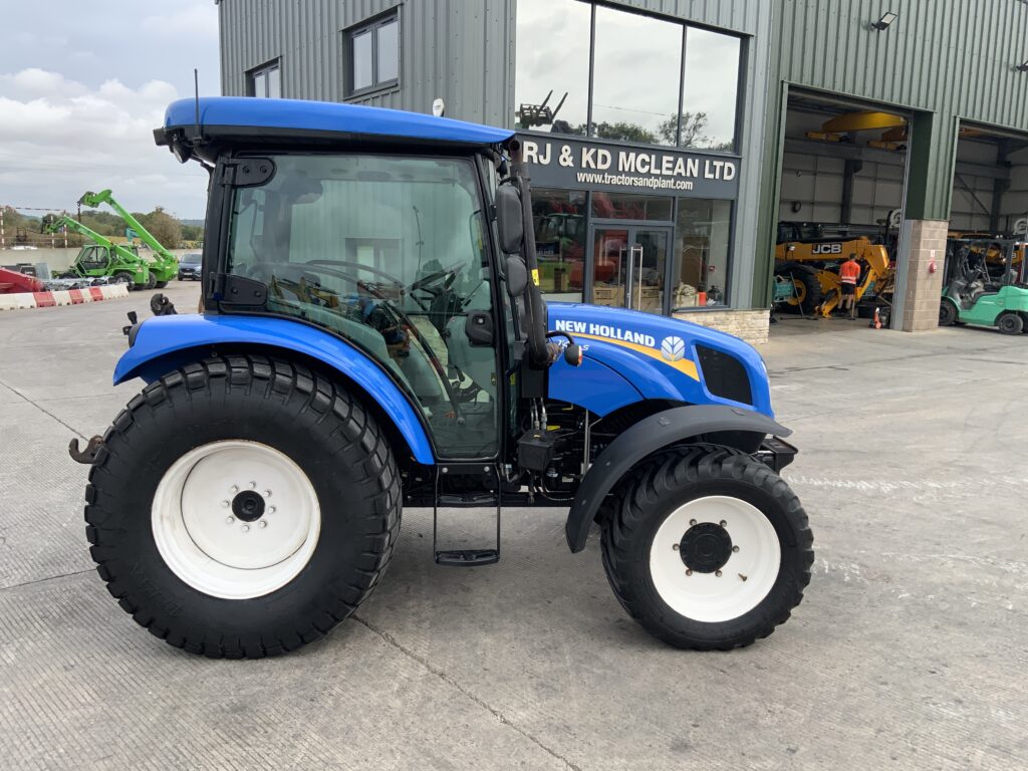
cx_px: 514
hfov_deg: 61.7
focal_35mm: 29
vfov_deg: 48.2
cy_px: 386
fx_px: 861
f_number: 1.8
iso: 16
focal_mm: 3
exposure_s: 1/829
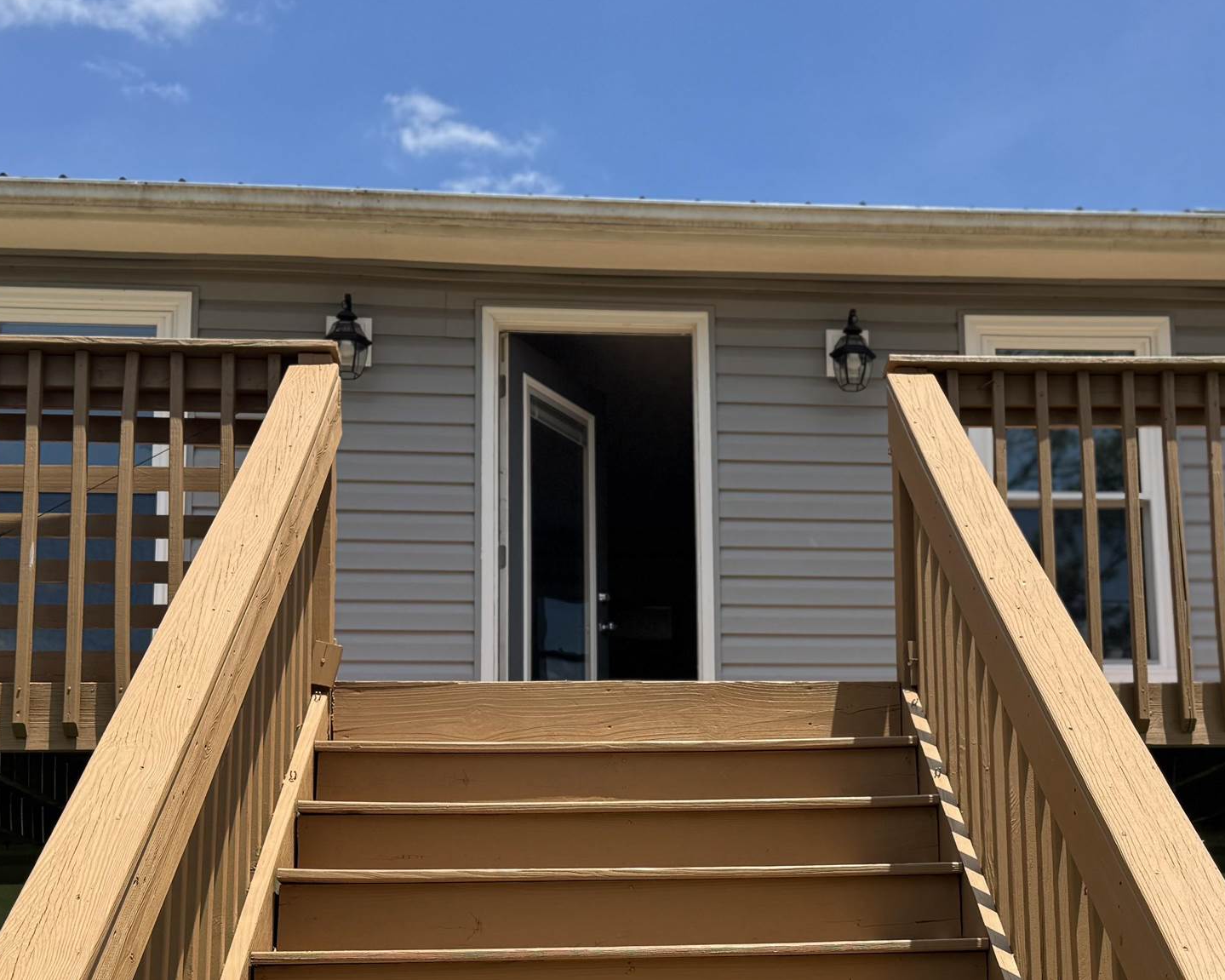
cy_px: 731
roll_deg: +1.2
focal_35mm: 50
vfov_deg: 29.8
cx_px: 752
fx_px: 1813
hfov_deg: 37.2
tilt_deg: +10.7
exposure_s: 1/3413
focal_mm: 6.76
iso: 80
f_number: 1.78
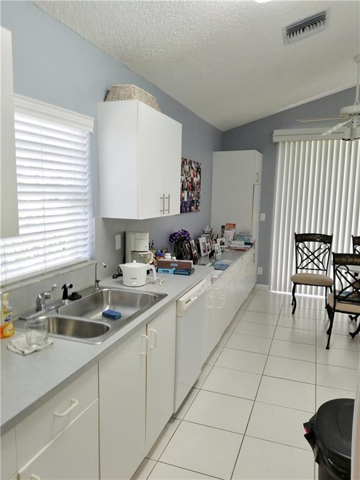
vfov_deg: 67.3
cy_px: 240
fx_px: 361
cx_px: 180
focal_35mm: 26
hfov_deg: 53.1
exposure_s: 1/60
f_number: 1.7
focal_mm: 4.2
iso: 64
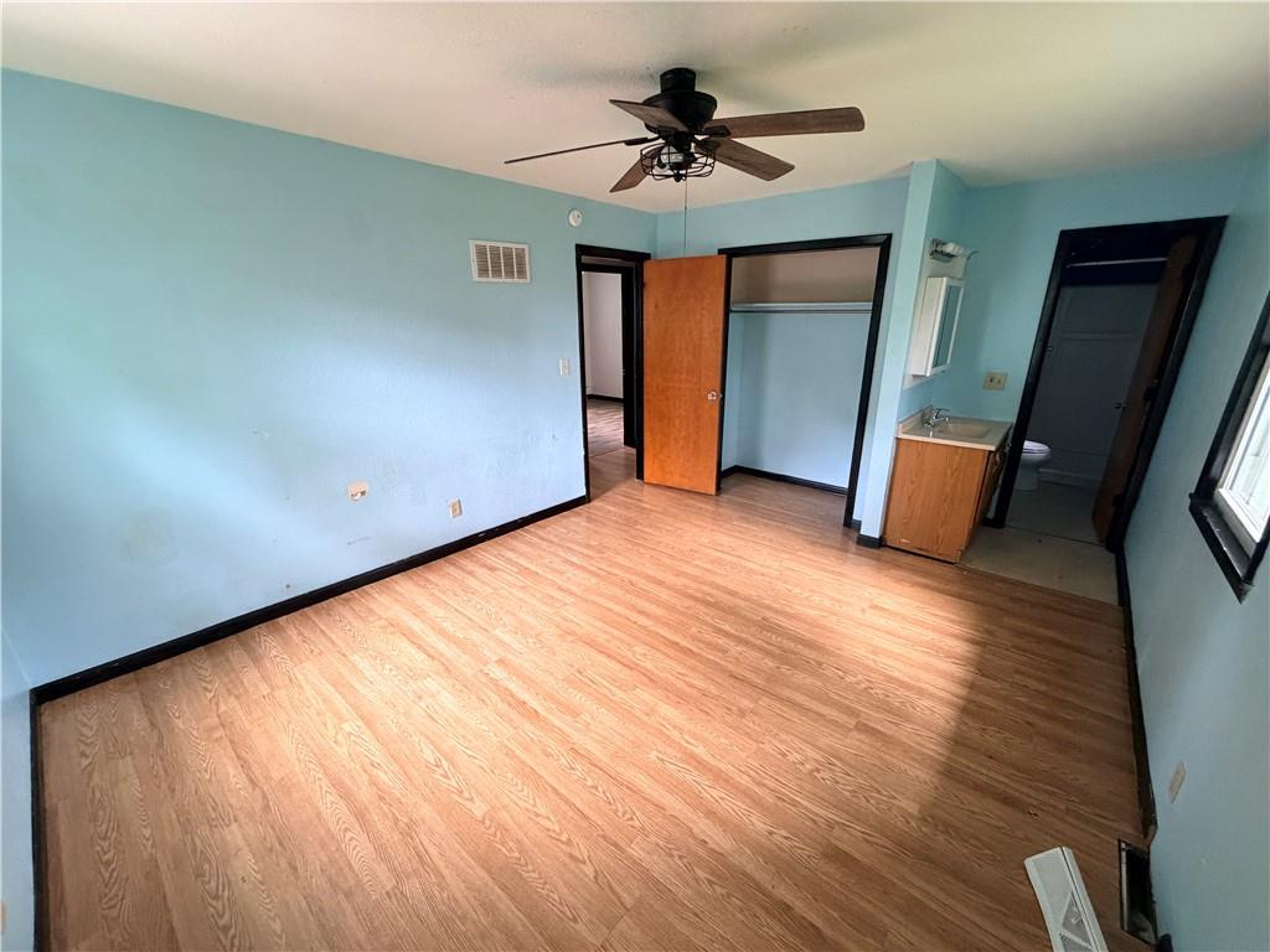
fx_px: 514
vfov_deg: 85.7
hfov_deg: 102.1
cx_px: 635
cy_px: 476
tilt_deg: -18.7
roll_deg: +0.1
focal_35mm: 14
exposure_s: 1/60
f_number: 2.2
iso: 400
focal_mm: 2.22
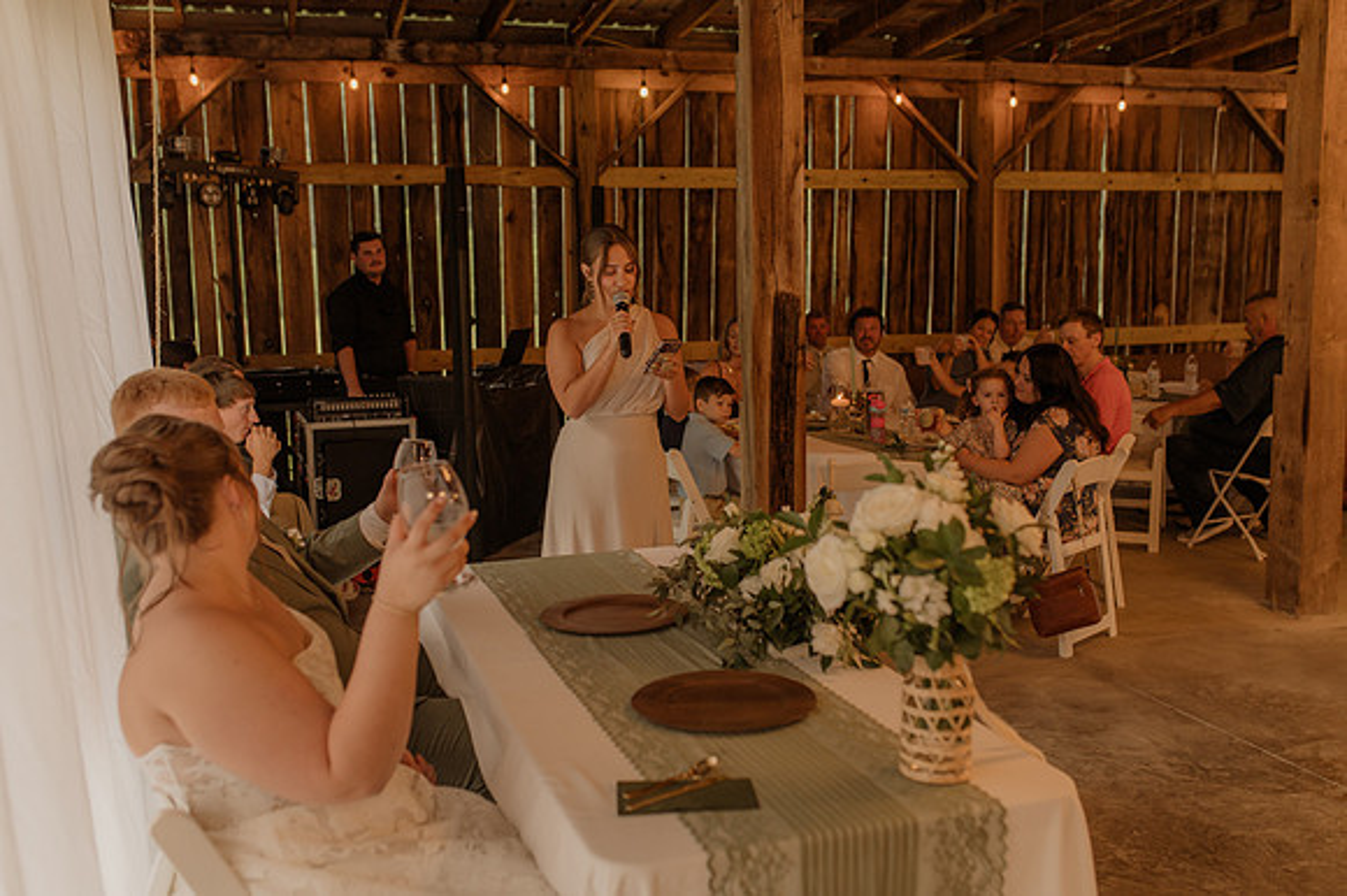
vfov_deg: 37.8
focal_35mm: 35
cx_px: 674
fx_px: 1309
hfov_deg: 54.5
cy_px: 448
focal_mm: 35
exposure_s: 1/200
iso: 640
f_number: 2.5
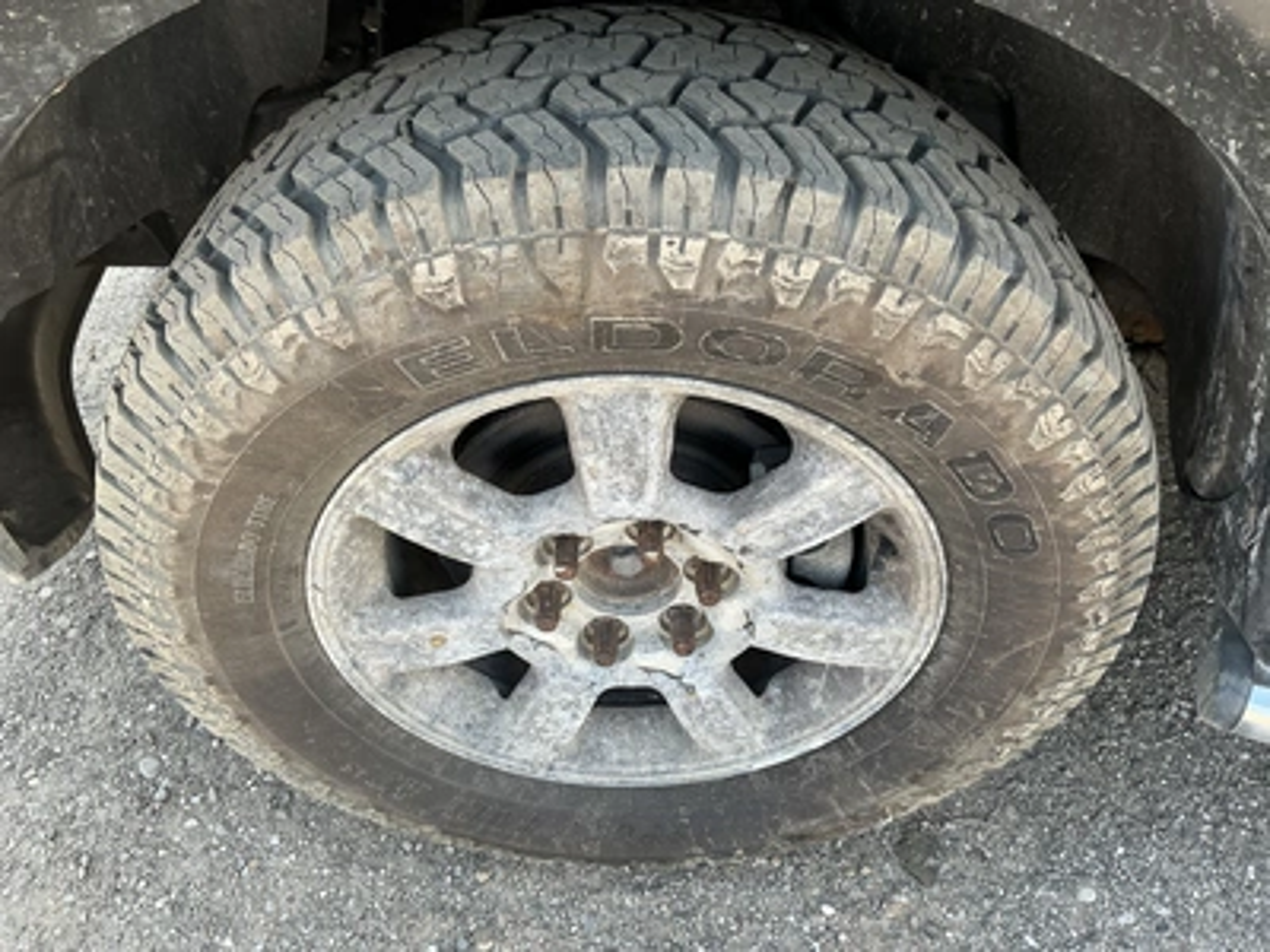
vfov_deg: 49.7
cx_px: 635
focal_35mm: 28
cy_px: 476
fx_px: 1027
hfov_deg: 63.4
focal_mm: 3
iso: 20
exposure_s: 1/122
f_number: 1.8
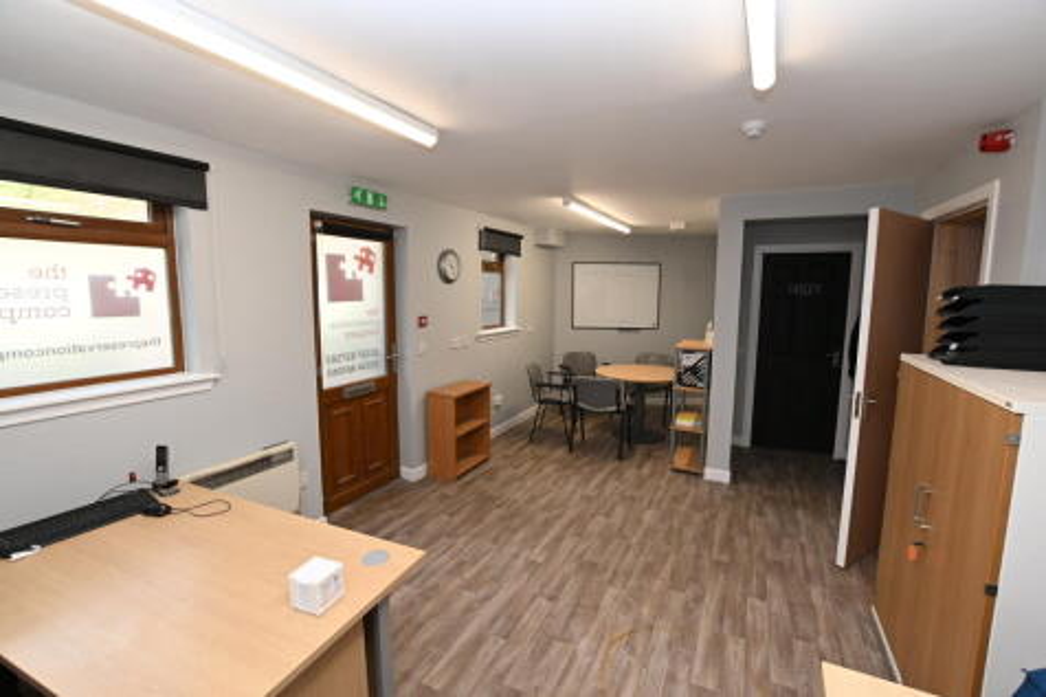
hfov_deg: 100.4
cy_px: 348
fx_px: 436
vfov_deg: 77.3
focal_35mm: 15
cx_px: 523
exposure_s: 1/80
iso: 400
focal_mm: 10
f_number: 5.6
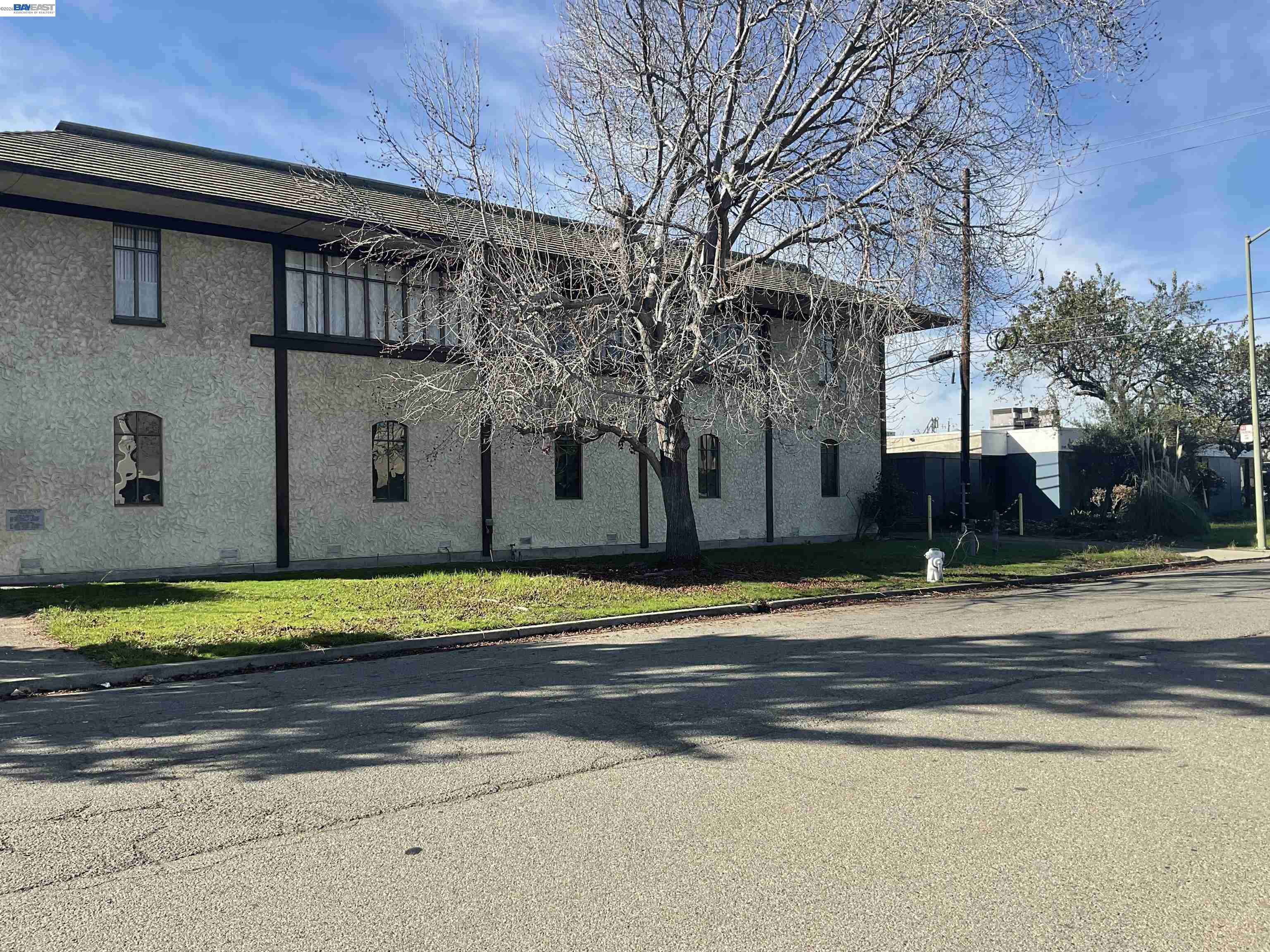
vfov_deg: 48.2
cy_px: 476
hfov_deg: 61.7
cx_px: 635
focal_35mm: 29
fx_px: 1064
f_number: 1.8
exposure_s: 1/1076
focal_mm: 3
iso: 16
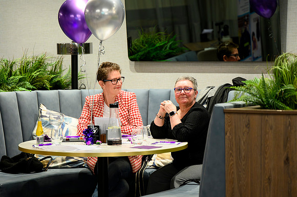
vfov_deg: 13.3
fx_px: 845
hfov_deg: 19.9
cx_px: 148
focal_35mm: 103
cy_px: 98
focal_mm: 98
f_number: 2.8
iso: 2500
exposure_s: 1/200
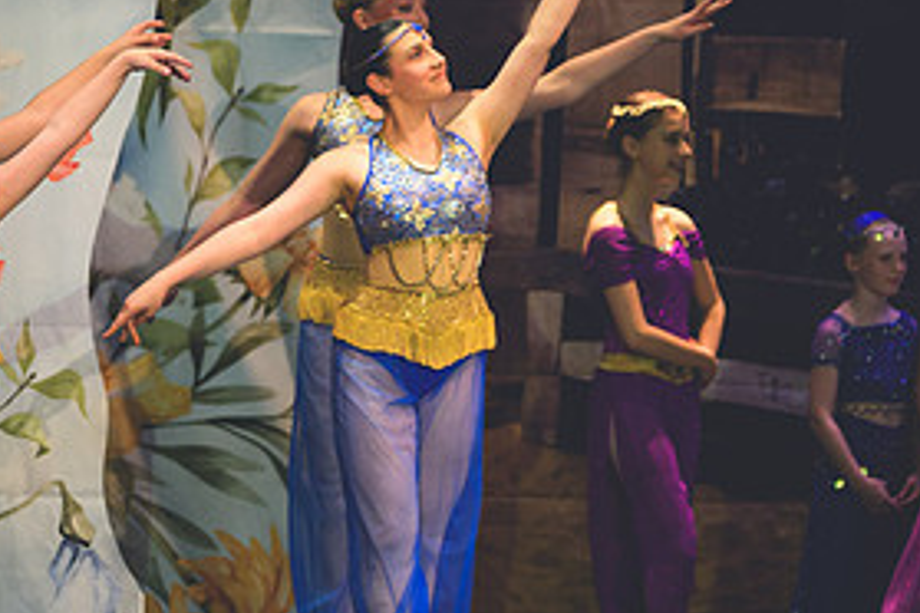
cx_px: -26
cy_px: 274
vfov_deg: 2.7
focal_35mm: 513
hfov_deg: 4.0
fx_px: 13109
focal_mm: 165
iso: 1400
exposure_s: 1/500
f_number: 2.8
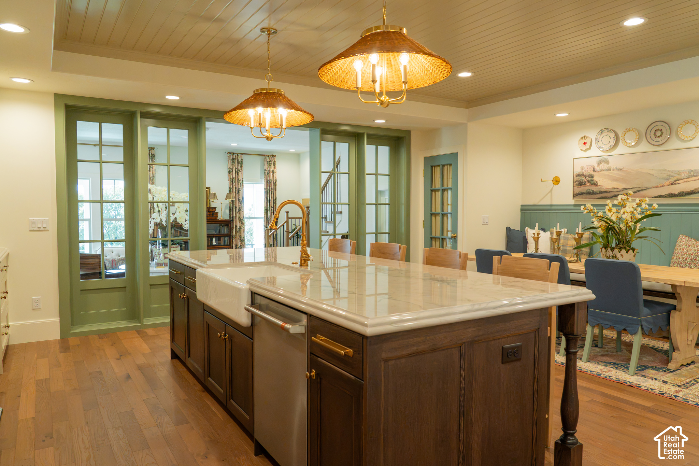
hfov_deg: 70.1
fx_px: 498
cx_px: 350
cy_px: 233
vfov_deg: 50.1
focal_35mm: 26
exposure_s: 1/400
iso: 6400
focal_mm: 24
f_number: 6.3
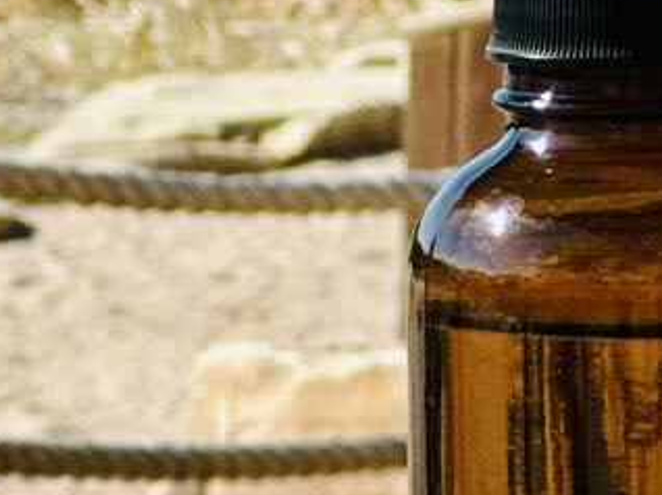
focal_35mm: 496
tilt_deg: -0.8
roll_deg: -0.3
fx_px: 9478
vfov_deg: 3.0
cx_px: 1374
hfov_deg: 4.0
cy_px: -233
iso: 32
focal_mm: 9
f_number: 2.8
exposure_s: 1/619
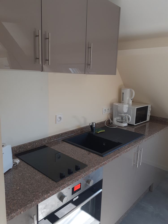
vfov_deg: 65.3
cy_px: 112
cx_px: 84
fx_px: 175
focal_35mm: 27
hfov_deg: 51.4
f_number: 1.9
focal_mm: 3.6
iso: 64
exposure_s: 1/100
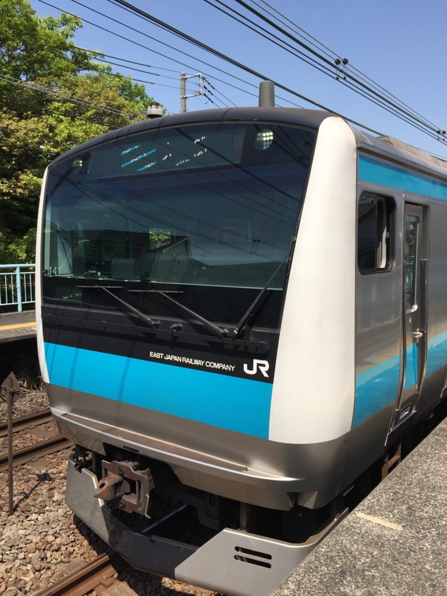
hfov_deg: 48.2
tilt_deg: -7.5
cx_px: 224
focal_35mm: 29
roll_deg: +0.5
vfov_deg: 61.7
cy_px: 298
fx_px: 499
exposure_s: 1/2326
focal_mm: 4.15
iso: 32
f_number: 2.2
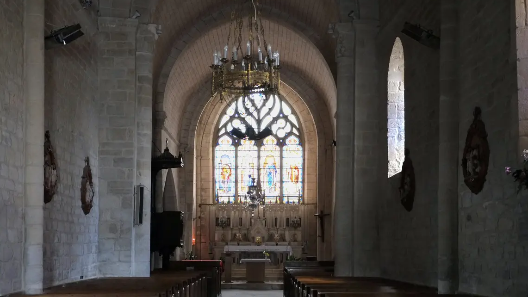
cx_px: 252
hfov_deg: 43.7
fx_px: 658
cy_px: 176
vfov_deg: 25.4
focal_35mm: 47
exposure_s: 1/30
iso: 2000
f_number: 3.2
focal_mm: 26.5
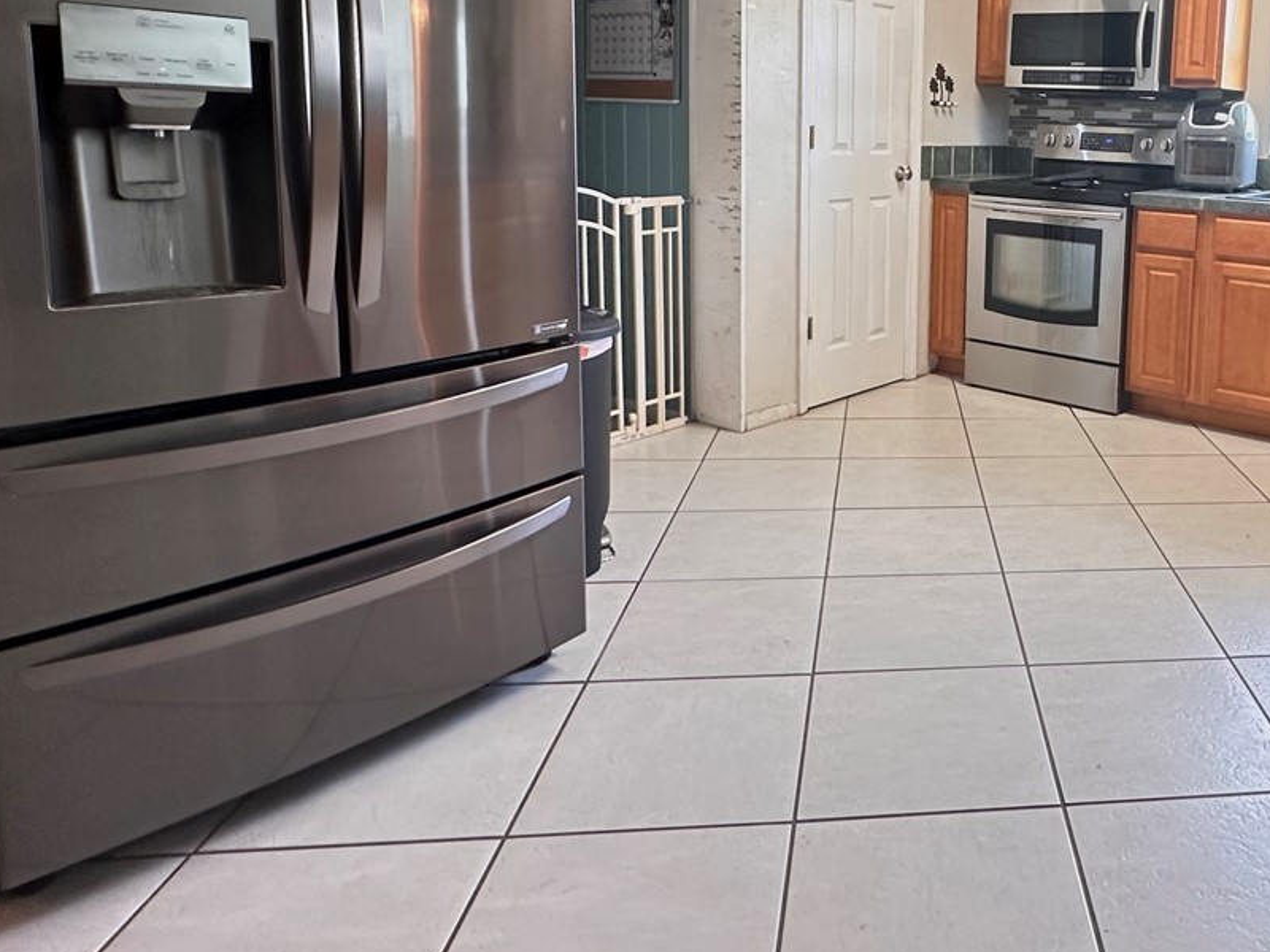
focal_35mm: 28
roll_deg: -2.0
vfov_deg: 48.2
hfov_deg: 58.4
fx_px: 1027
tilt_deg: -8.0
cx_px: 1022
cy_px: 263
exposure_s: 1/60
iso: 320
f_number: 2.2
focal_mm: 2.22
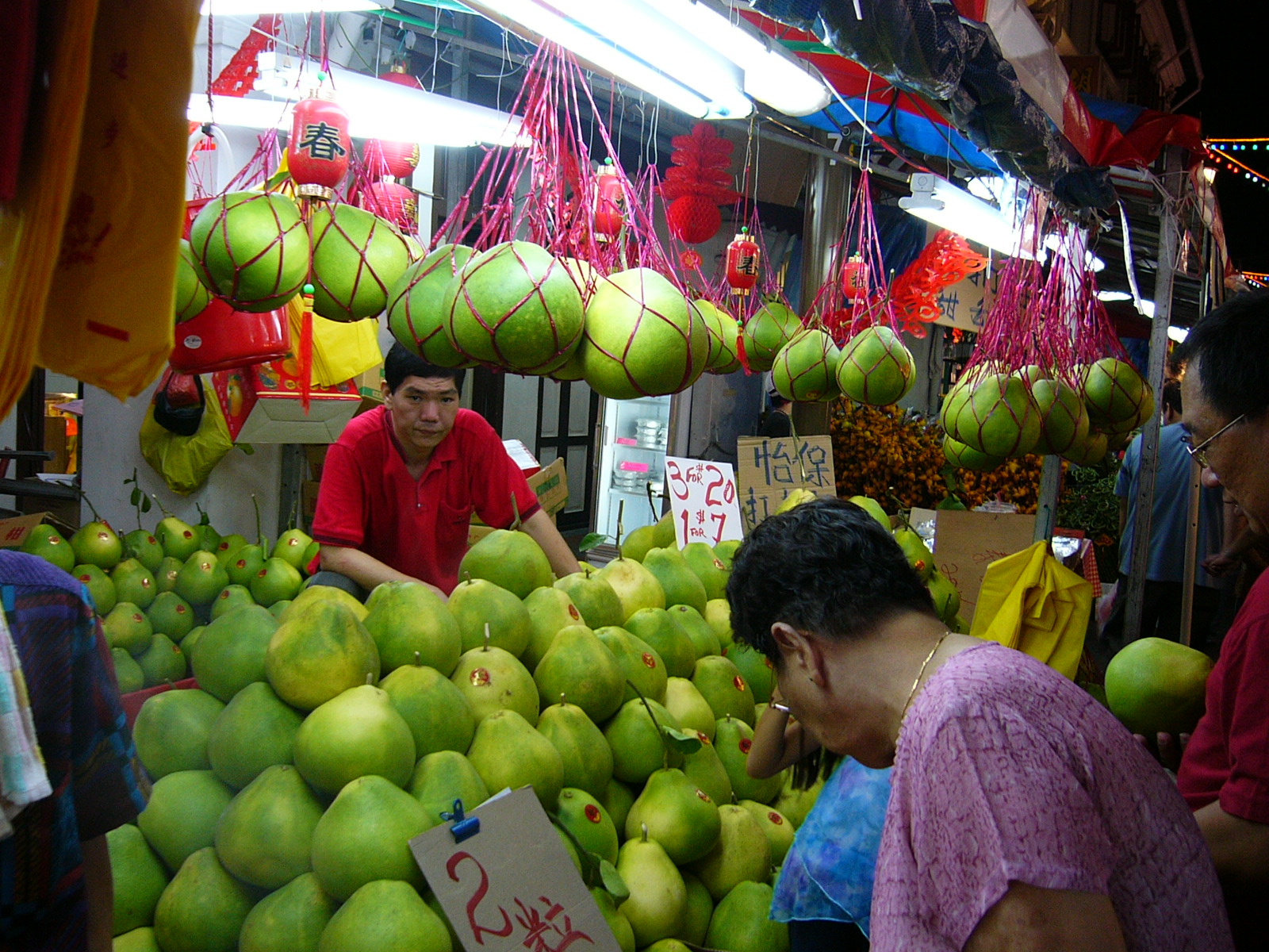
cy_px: 476
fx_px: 1283
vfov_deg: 40.7
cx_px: 634
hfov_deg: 52.6
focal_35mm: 35
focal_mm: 5.8
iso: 150
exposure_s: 1/30
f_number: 2.8
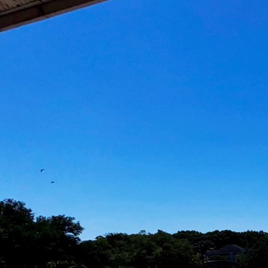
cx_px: 460
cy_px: 304
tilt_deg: -9.4
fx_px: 394
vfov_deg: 32.4
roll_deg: +2.6
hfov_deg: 23.4
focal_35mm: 45
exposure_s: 1/4630
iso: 32
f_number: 2.2
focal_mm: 2.22
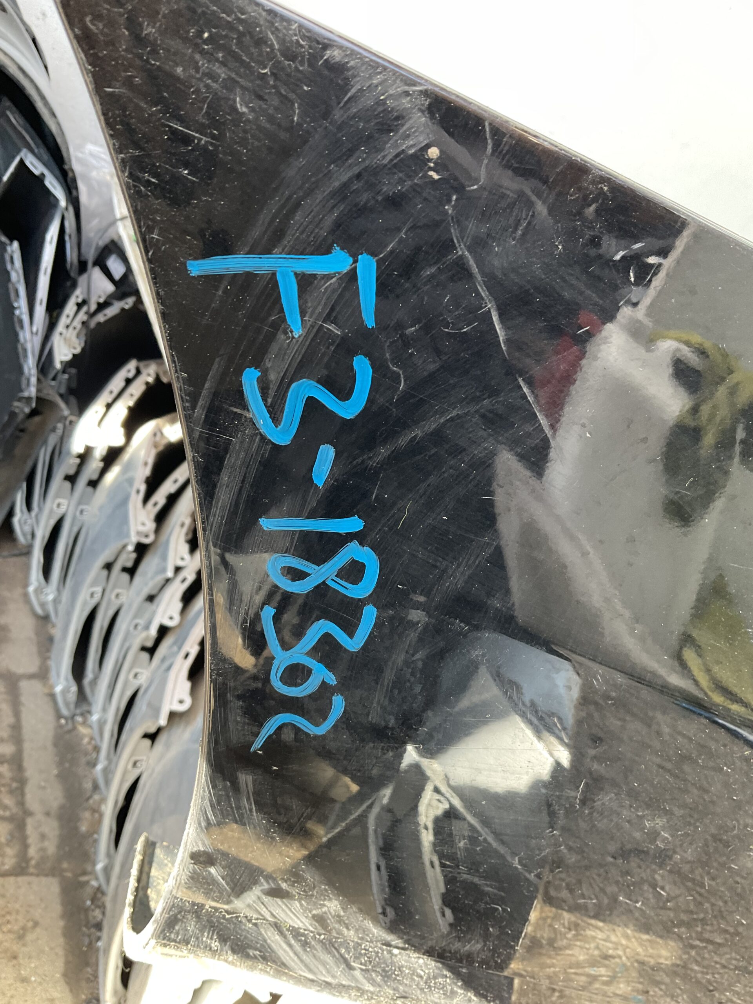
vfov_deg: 61.7
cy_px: 502
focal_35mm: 29
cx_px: 376
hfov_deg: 48.2
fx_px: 841
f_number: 1.8
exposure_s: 1/60
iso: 64
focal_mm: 3
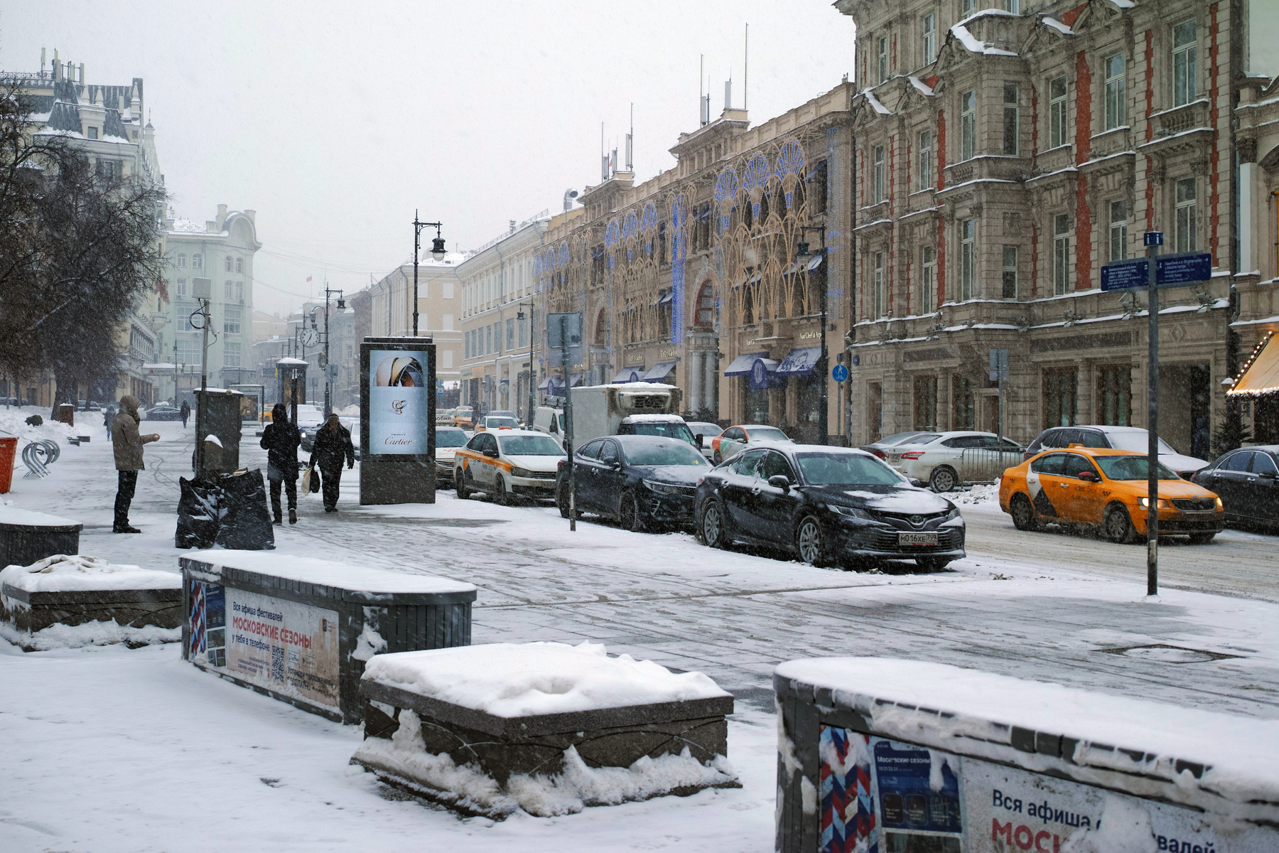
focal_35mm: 45
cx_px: 640
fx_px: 1599
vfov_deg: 29.9
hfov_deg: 43.6
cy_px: 426
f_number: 4.5
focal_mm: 30
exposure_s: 1/125
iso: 100
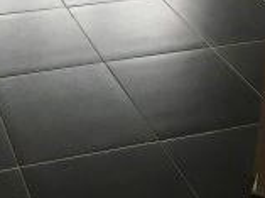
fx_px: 634
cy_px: -127
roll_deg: -1.2
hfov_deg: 23.0
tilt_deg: -16.3
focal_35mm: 83
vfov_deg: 15.8
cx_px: 25
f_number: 2.2
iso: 64
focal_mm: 4.15
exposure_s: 1/33
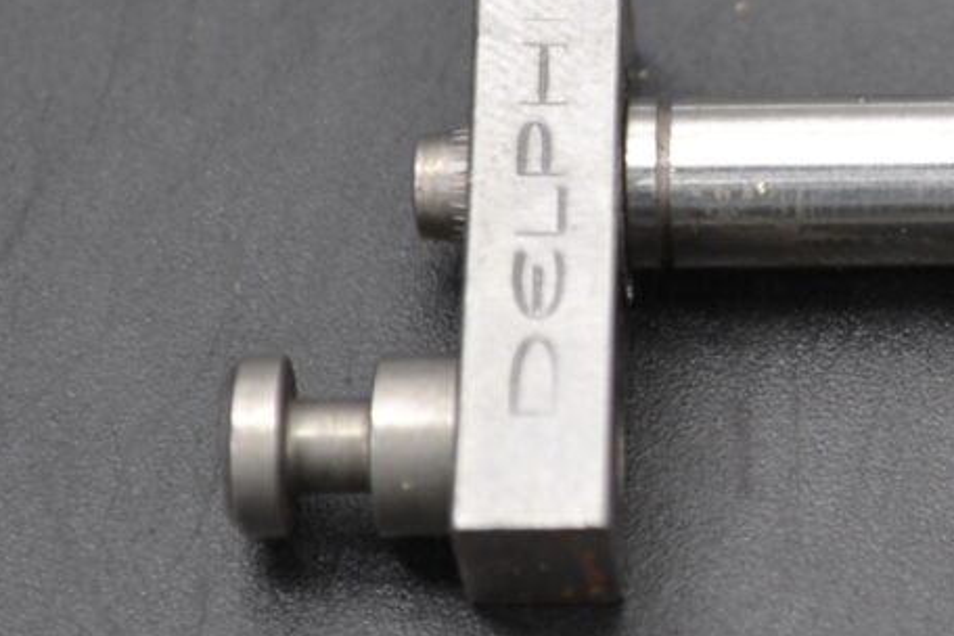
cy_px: 157
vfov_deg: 6.3
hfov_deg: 9.4
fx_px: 5758
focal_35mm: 217
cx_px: 912
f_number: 5.6
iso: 500
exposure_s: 1/60
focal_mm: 55
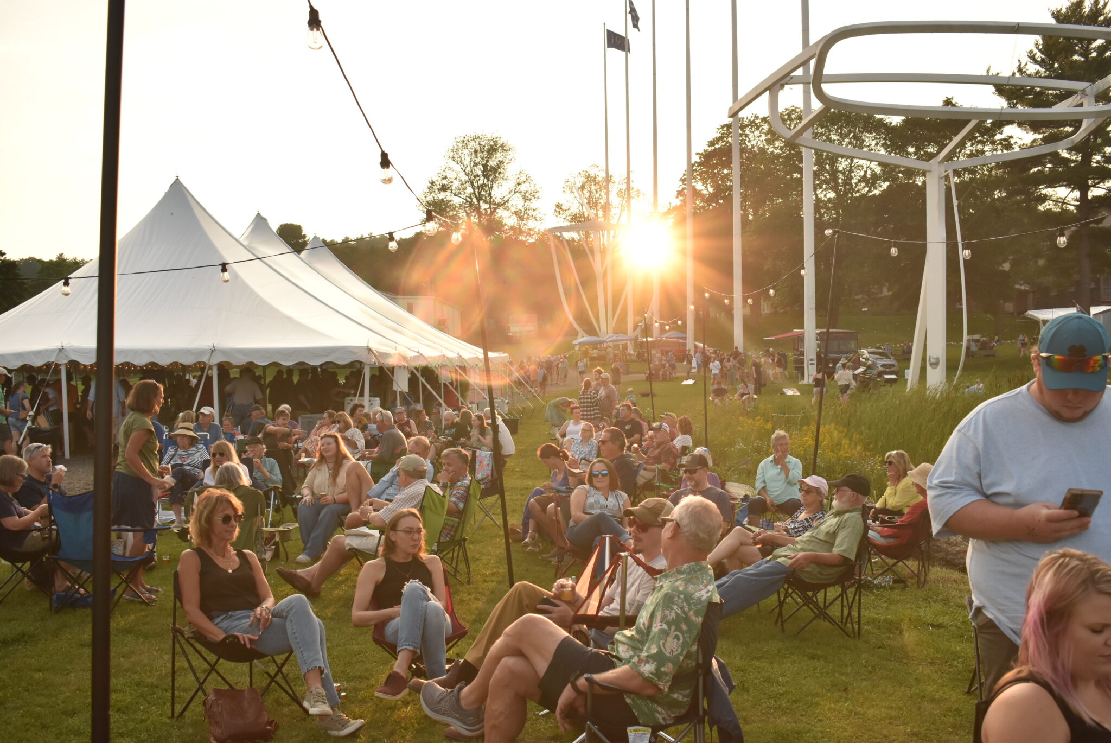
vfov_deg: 36.9
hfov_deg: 53.1
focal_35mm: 36
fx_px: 1112
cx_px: 556
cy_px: 372
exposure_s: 1/320
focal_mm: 24
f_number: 5.6
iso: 640
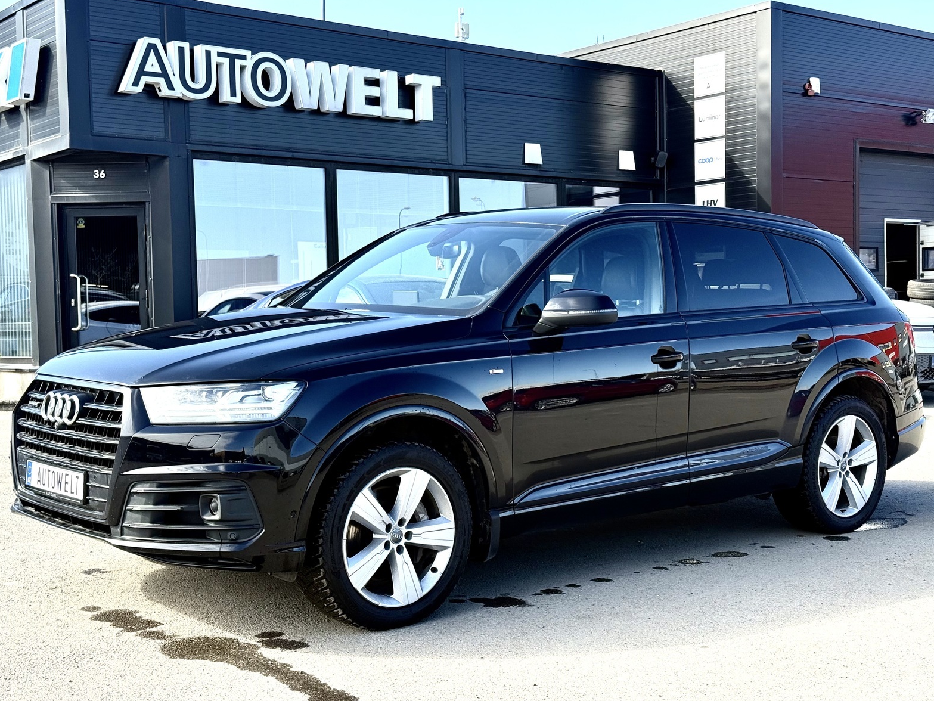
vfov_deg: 29.7
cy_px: 351
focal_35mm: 49
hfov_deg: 38.9
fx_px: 1322
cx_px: 470
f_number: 1.78
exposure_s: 1/1456
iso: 64
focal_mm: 6.76
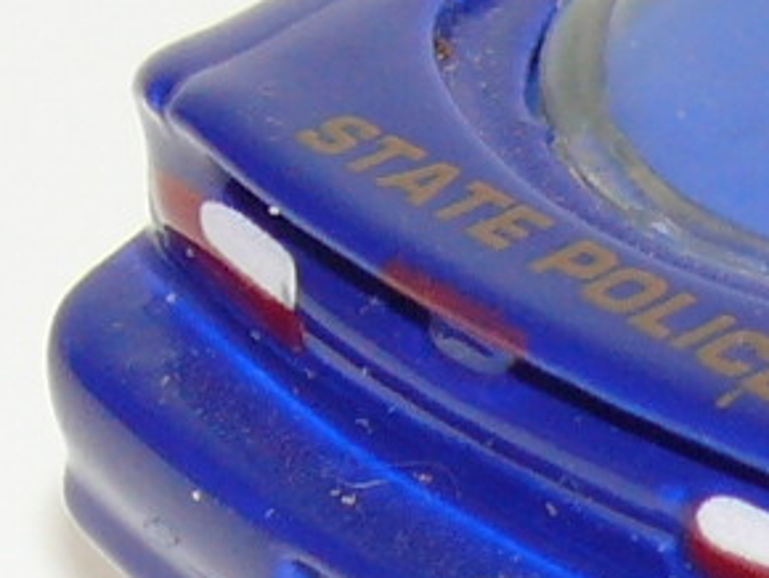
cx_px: 1713
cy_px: -87
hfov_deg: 3.4
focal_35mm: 568
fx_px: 12629
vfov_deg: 2.6
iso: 100
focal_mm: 13.6
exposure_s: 1/30
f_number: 4
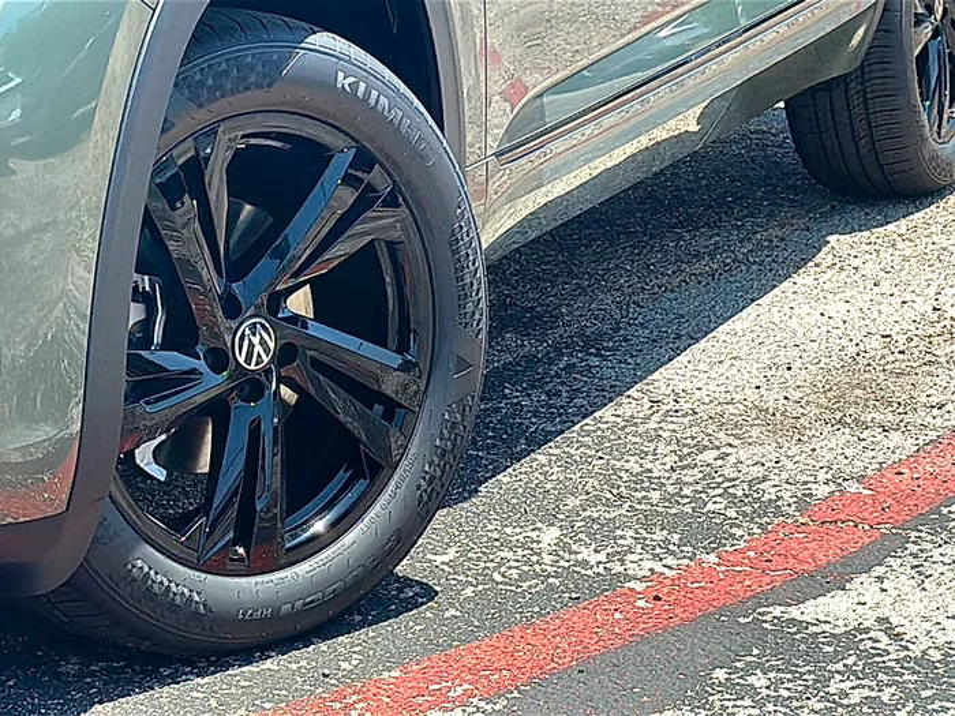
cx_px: 478
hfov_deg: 19.6
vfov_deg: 14.8
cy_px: 358
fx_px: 2759
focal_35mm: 100
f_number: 1.78
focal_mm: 6.86
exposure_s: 1/3623
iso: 80
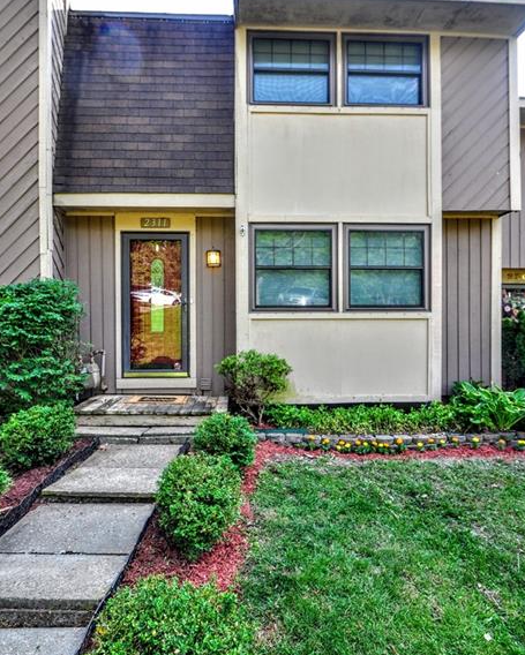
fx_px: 369
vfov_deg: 83.2
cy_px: 322
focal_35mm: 19
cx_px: 257
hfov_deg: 70.9
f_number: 8
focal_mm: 10
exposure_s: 1/80
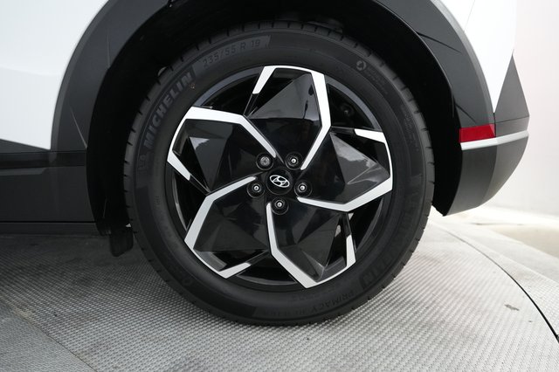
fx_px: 388
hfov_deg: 71.5
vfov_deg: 51.2
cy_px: 186
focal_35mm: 25
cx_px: 280
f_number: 2.8
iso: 4000
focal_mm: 25
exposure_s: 1/160
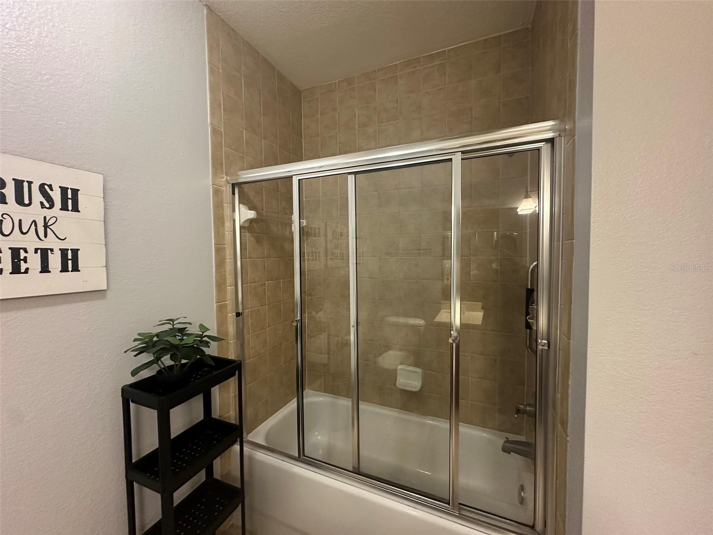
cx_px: 356
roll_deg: -0.2
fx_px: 288
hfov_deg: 102.1
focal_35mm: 14
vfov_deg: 85.7
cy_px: 268
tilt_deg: -2.0
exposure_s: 1/60
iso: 400
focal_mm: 2.22
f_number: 2.2
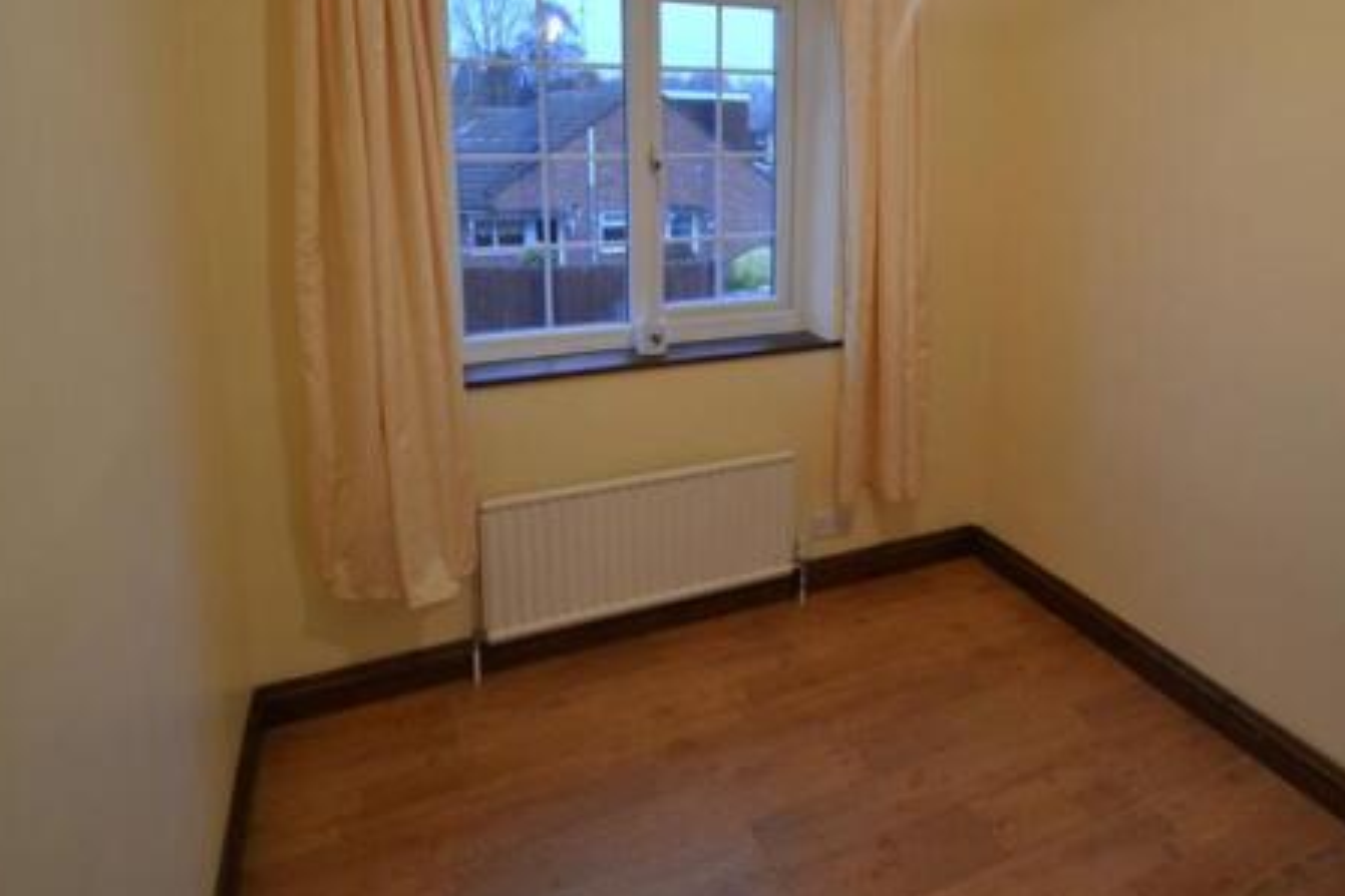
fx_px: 822
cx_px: 799
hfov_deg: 77.8
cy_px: 269
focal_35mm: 22
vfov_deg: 55.5
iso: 560
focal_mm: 10
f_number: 3.5
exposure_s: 1/60
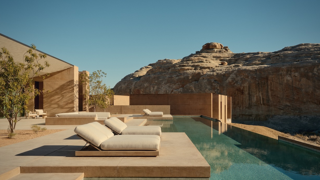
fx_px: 272
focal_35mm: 32
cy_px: 98
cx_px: 159
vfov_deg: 36.6
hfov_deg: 61.0
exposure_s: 1/125
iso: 80
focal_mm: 36.9
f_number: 11
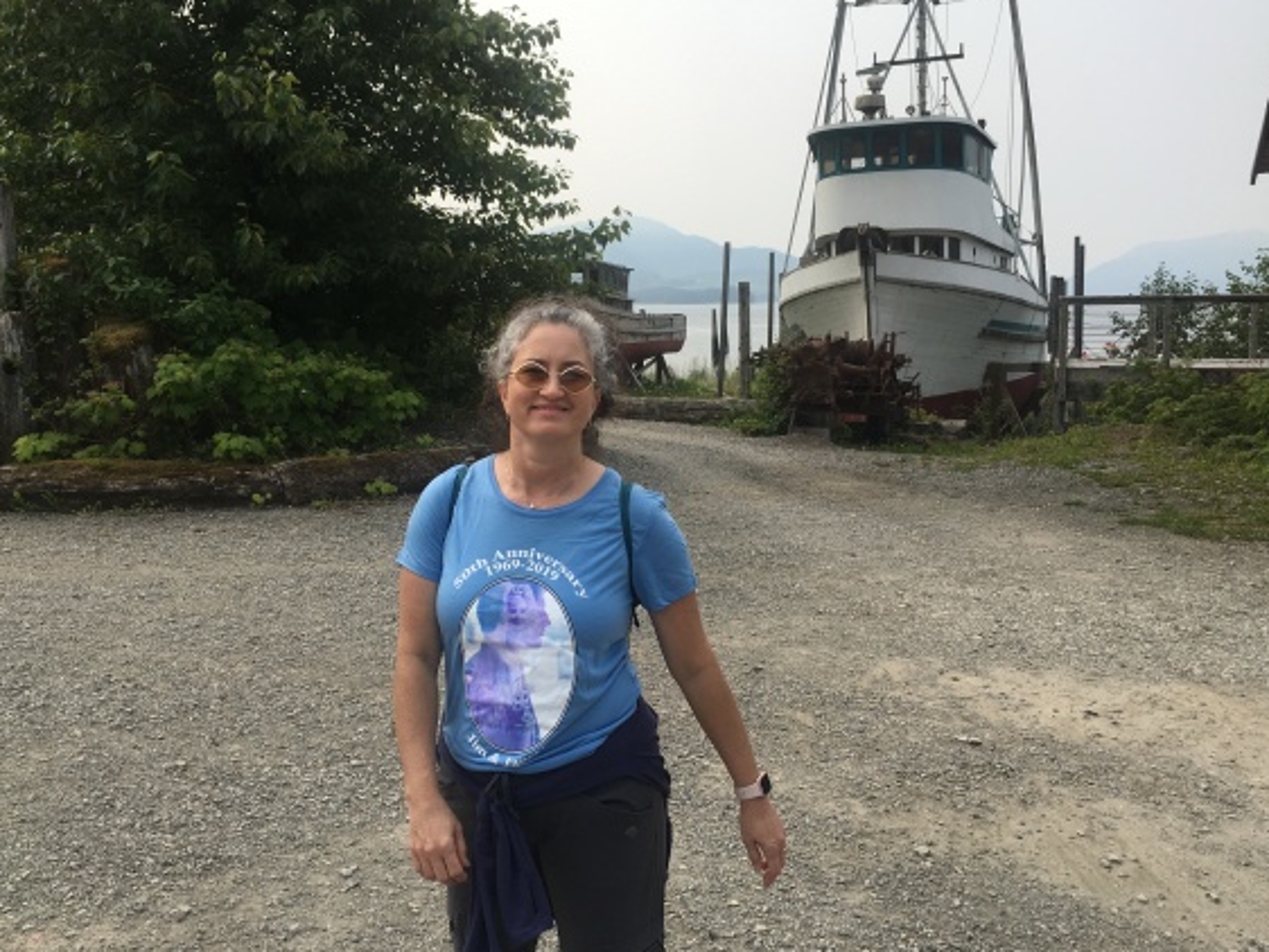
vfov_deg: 42.9
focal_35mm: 33
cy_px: 438
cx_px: 628
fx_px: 1210
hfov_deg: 55.3
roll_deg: +0.1
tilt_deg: -6.2
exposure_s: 1/1603
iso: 25
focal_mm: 4.15
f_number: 2.2
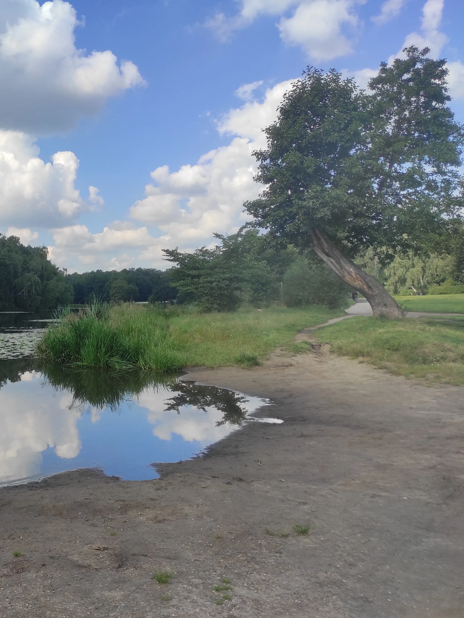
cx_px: 46
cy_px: 306
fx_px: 608
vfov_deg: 54.0
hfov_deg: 38.9
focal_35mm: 34
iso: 100
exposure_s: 1/1977
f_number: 1.89
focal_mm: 5.43
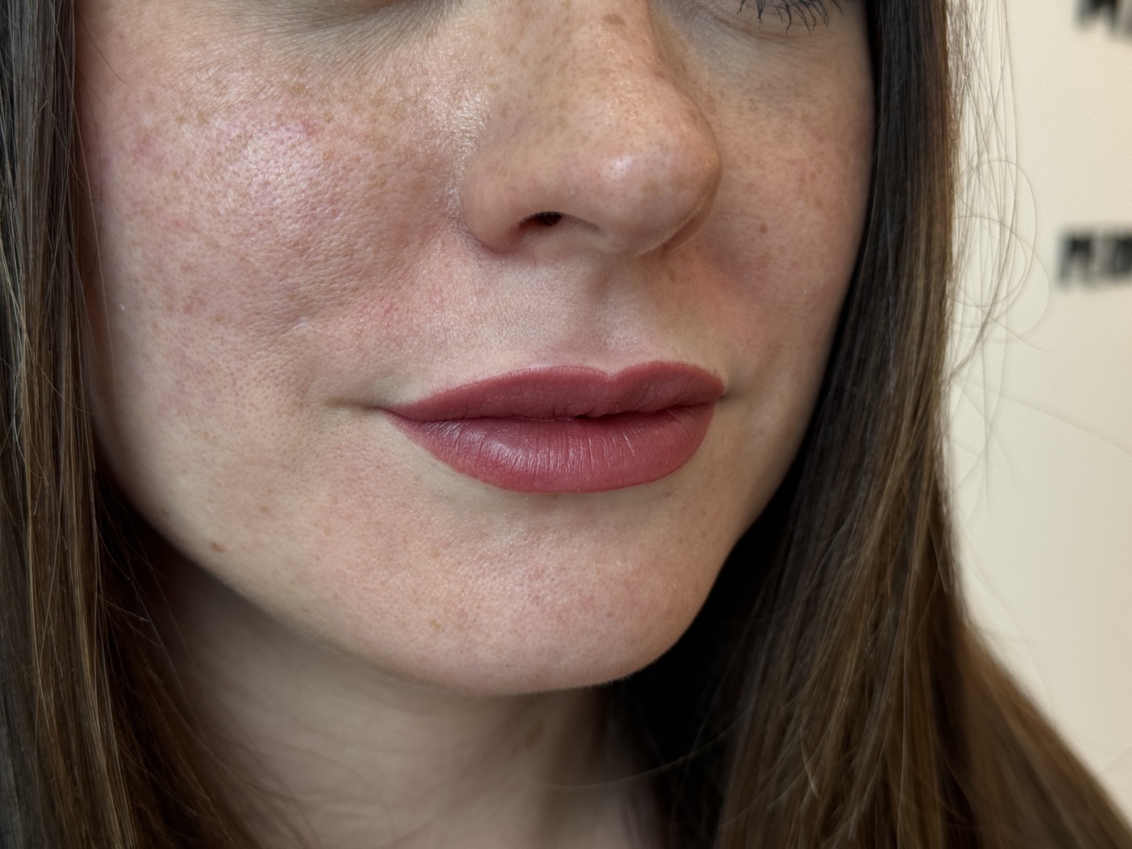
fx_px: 1570
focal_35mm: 48
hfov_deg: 39.7
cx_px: 566
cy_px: 424
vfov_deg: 30.3
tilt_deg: -7.8
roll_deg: -1.4
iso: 100
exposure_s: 1/120
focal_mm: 6.76
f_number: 1.78
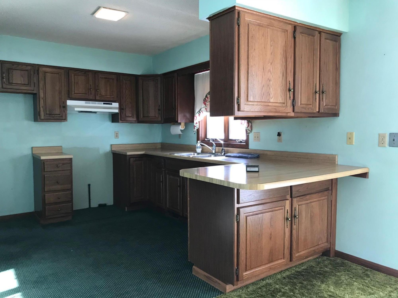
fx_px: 322
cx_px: 199
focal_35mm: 28
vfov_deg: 49.7
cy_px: 149
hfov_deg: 63.4
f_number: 1.8
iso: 25
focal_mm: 3.99
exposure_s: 1/30
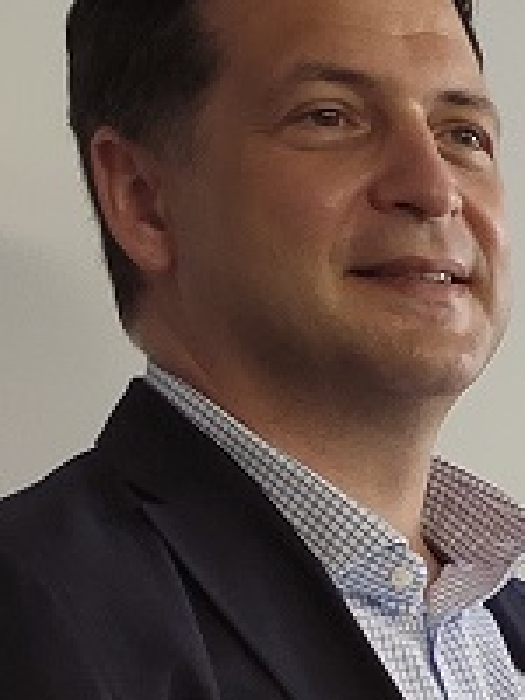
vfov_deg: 10.4
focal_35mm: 173
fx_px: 3498
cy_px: 1484
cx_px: 1458
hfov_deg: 7.7
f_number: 1.75
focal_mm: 4.77
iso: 397
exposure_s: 1/33
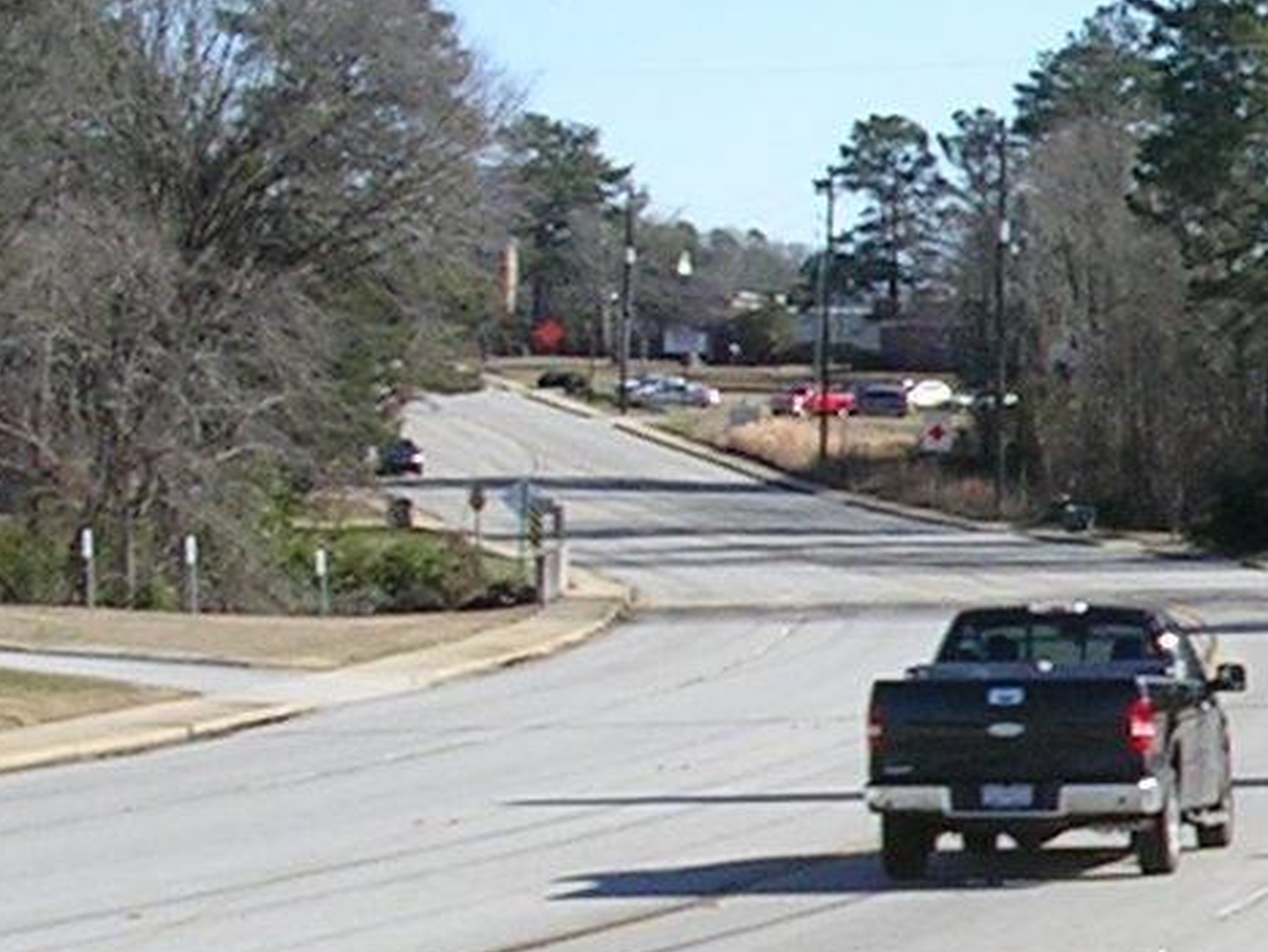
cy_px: 903
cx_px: 2335
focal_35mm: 167
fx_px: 6120
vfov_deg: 8.9
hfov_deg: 11.0
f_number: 5.6
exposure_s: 1/207
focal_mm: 5.8
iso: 50
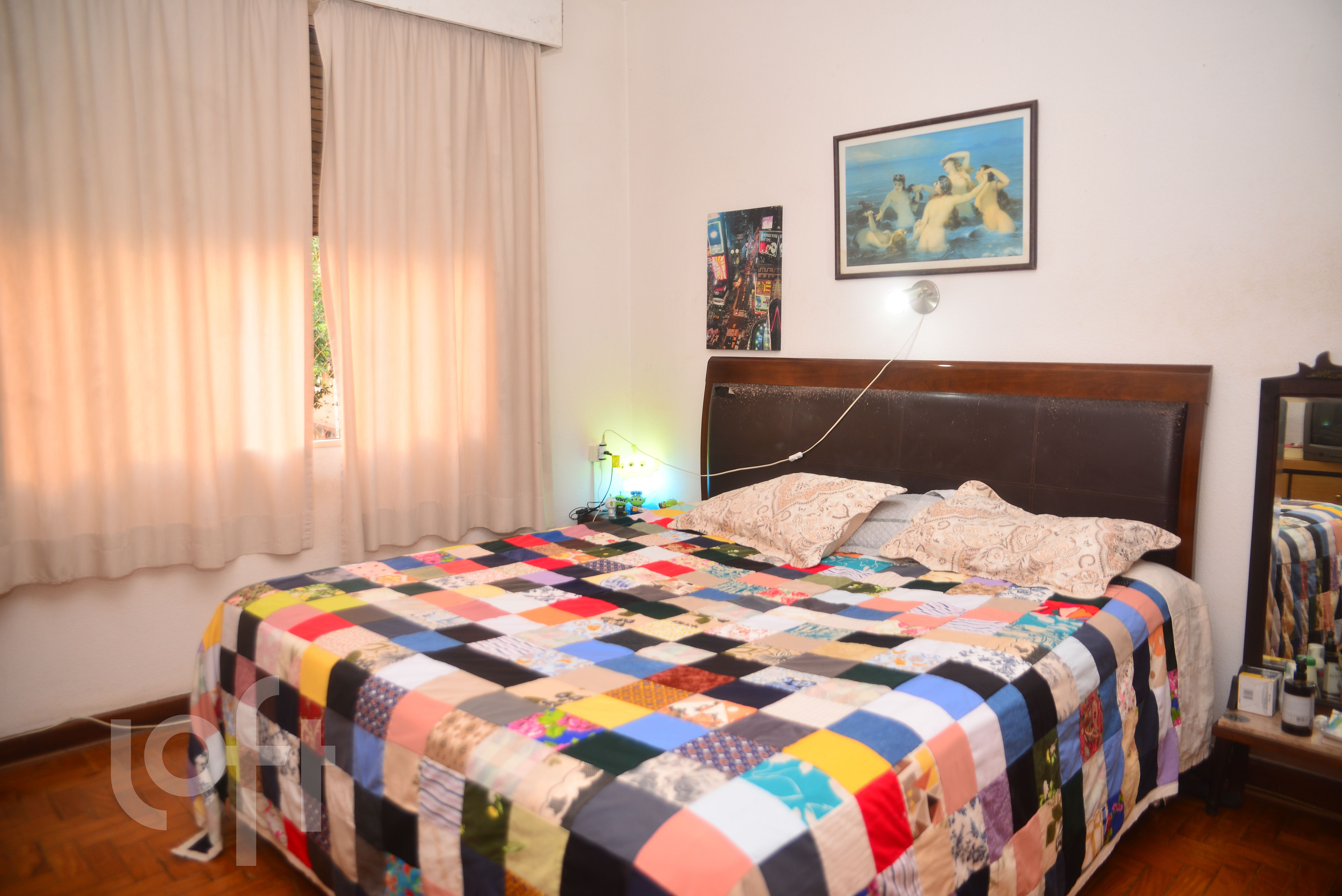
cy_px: 448
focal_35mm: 32
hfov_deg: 58.7
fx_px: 1193
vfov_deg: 41.1
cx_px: 671
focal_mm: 32
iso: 200
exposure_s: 1/100
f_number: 2.8
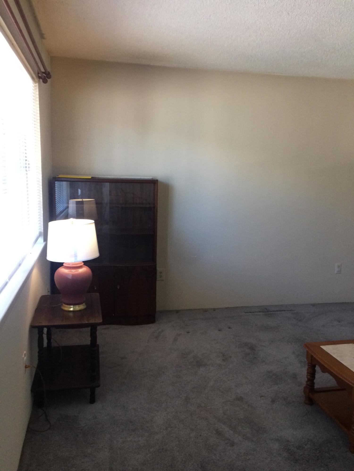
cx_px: 177
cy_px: 236
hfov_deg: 48.2
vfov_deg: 61.7
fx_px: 395
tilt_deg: -10.9
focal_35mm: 29
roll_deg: -0.9
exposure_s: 1/30
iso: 160
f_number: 2.2
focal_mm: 4.15
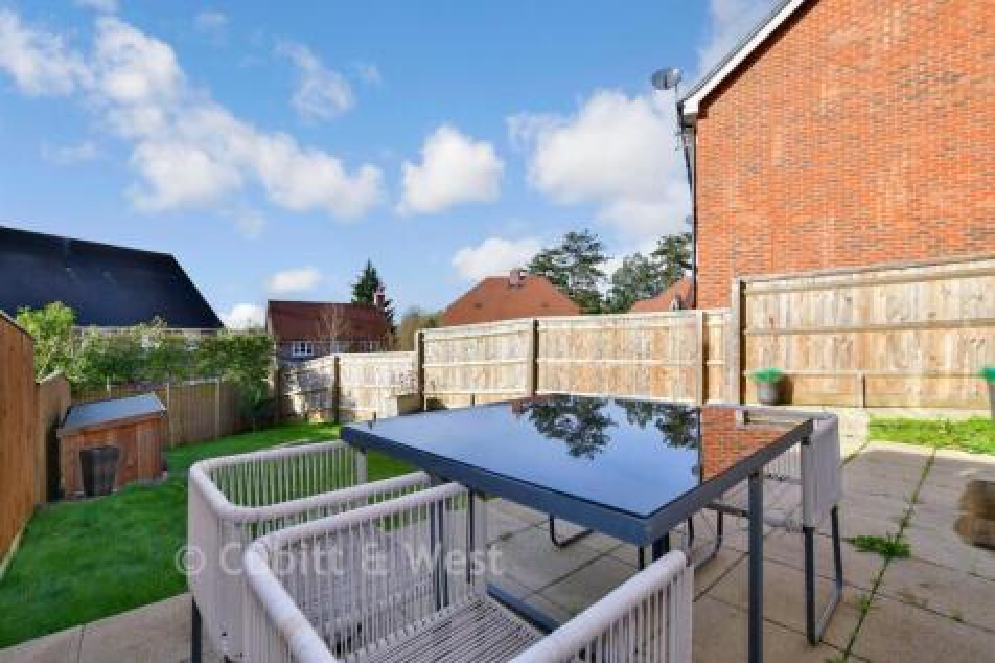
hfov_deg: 100.4
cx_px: 498
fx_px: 414
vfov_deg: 77.3
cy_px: 332
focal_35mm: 15
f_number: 8
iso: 160
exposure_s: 1/200
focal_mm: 10
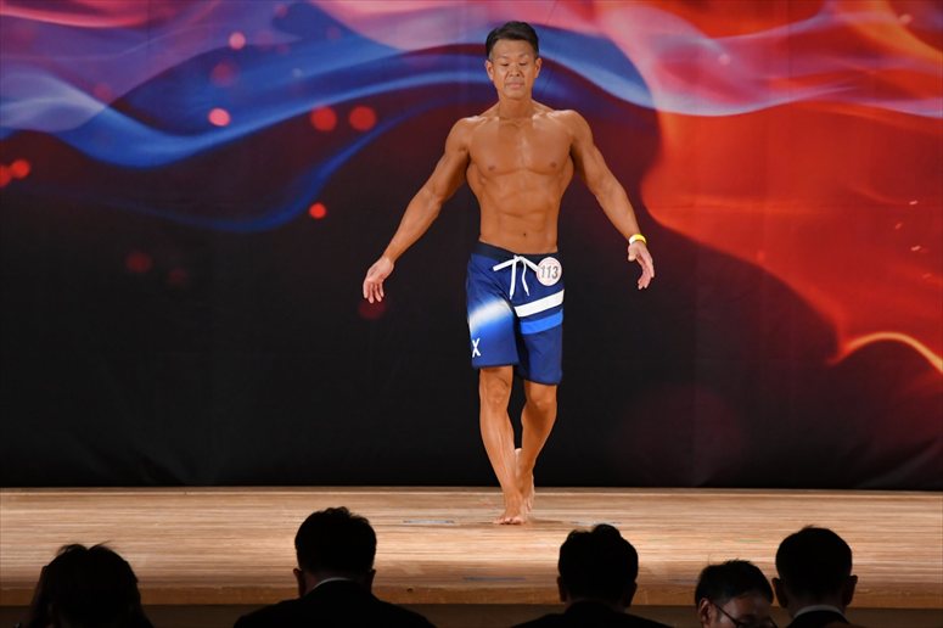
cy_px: 314
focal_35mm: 240
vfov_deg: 5.7
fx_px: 6284
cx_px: 472
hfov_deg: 8.6
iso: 3200
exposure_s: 1/400
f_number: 5.6
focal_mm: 160
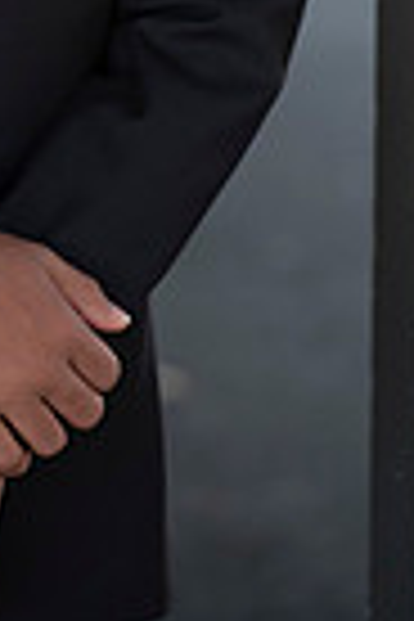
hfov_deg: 4.9
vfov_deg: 7.3
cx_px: -189
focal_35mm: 278
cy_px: -374
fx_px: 4795
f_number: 2.5
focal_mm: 85
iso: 200
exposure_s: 1/320
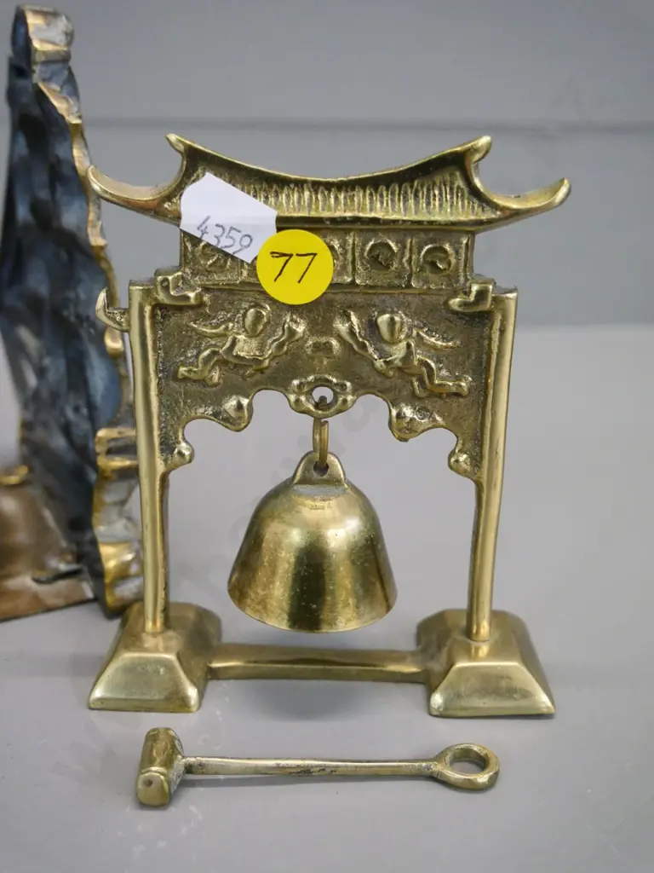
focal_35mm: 36
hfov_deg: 39.7
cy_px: 436
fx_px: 907
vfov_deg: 51.4
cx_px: 327
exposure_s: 1/125
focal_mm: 18
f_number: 4.5
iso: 3200
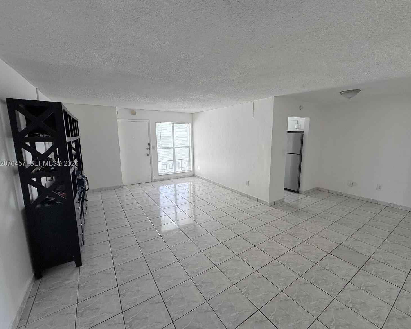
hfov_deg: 96.7
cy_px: 164
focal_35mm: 15
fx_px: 182
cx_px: 216
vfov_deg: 84.0
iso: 64
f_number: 2.2
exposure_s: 1/102
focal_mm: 2.22
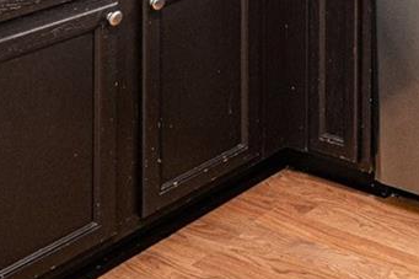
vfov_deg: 14.7
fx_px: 872
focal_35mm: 75
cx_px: 682
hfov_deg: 21.2
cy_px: -289
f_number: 8
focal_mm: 16
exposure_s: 1/200
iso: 400
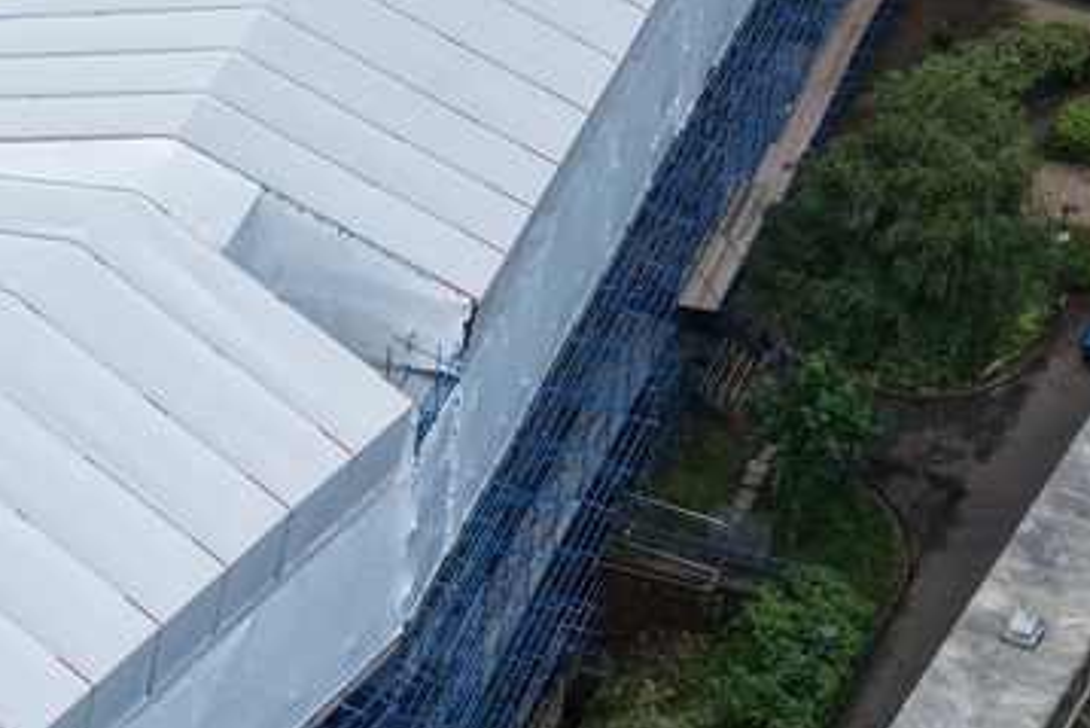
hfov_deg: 14.1
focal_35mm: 144
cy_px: 527
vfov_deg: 9.5
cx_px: 75
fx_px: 4362
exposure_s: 1/60
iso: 400
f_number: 6.3
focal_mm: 14.45
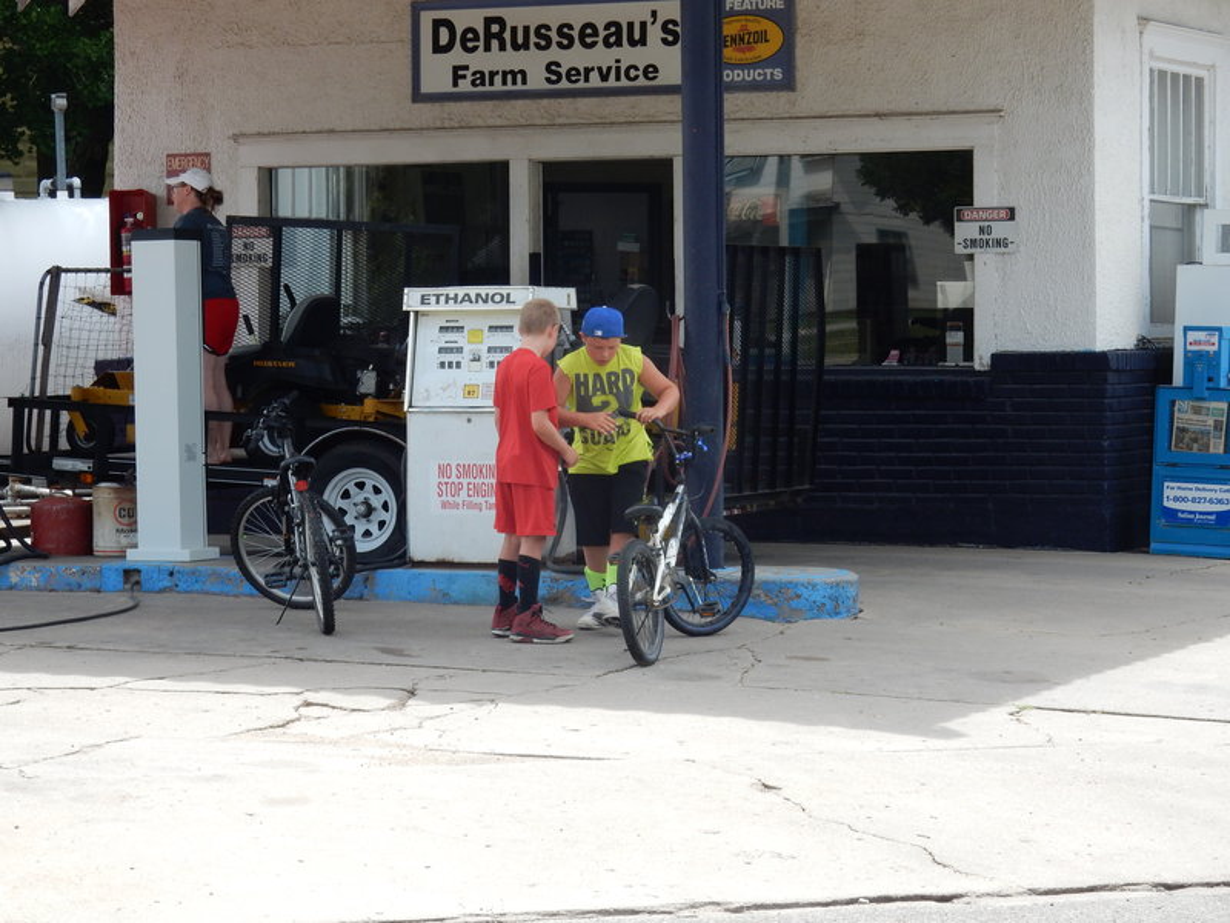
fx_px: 4157
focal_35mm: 117
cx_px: 615
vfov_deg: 12.7
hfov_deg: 16.8
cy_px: 462
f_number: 5.6
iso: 125
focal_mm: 20.9
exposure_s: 1/250
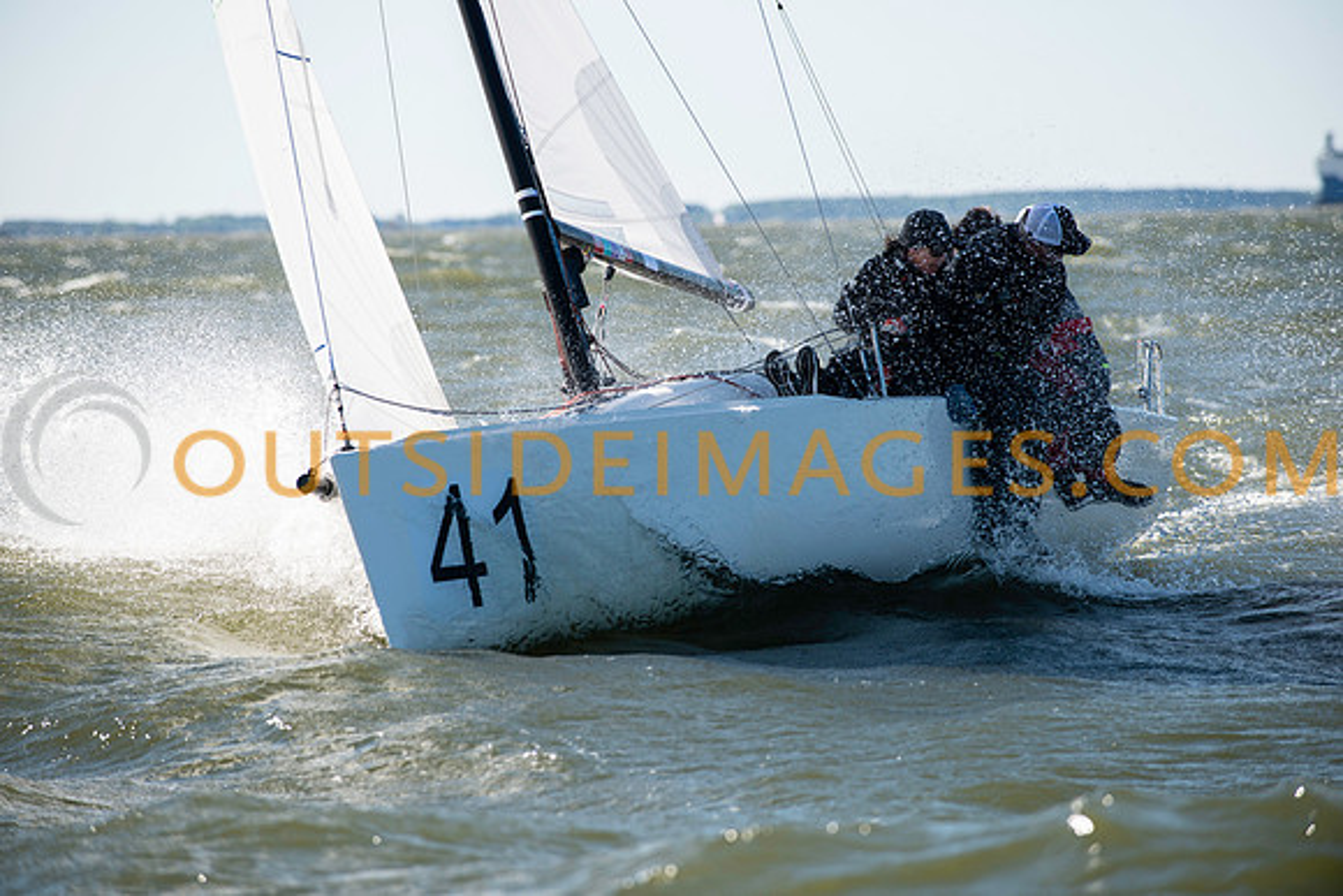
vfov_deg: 6.9
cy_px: 448
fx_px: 7463
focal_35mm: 200
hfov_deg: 10.3
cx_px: 672
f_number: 5
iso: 320
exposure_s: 1/2000
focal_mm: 200
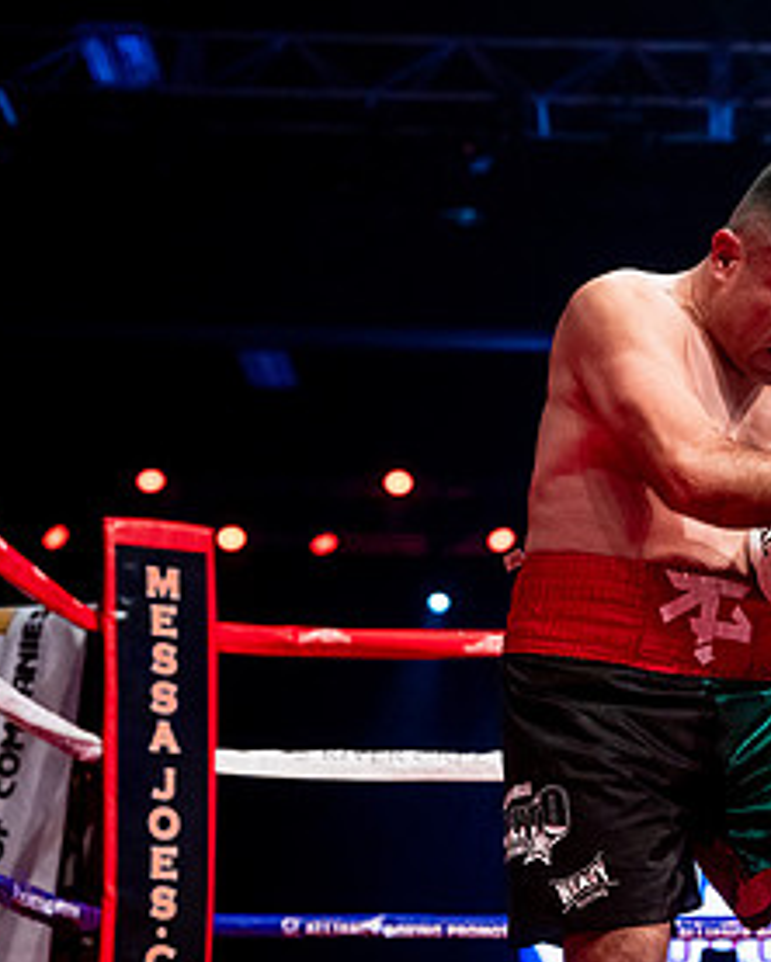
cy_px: 391
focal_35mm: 112
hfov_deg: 13.4
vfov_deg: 17.1
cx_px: 955
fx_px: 3191
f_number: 2.8
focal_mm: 57
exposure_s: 1/1000
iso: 4000
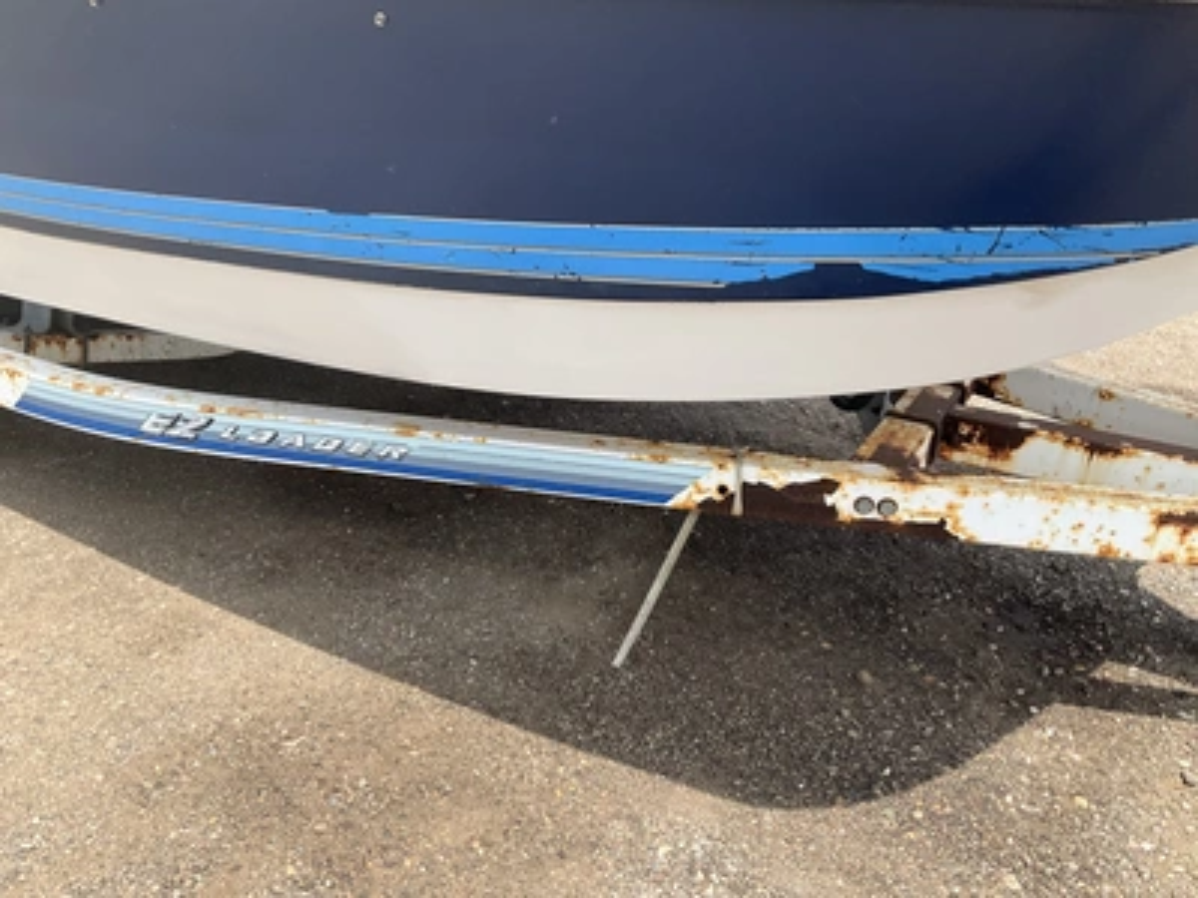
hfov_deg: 61.7
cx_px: 599
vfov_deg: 48.2
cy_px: 449
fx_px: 1004
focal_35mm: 29
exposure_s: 1/1098
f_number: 1.8
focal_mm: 3
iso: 25
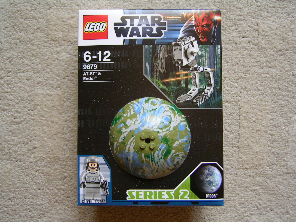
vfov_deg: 39.7
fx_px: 308
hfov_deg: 51.4
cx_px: 148
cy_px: 111
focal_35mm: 36
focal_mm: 5.6
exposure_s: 1/14
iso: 100
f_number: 2.8
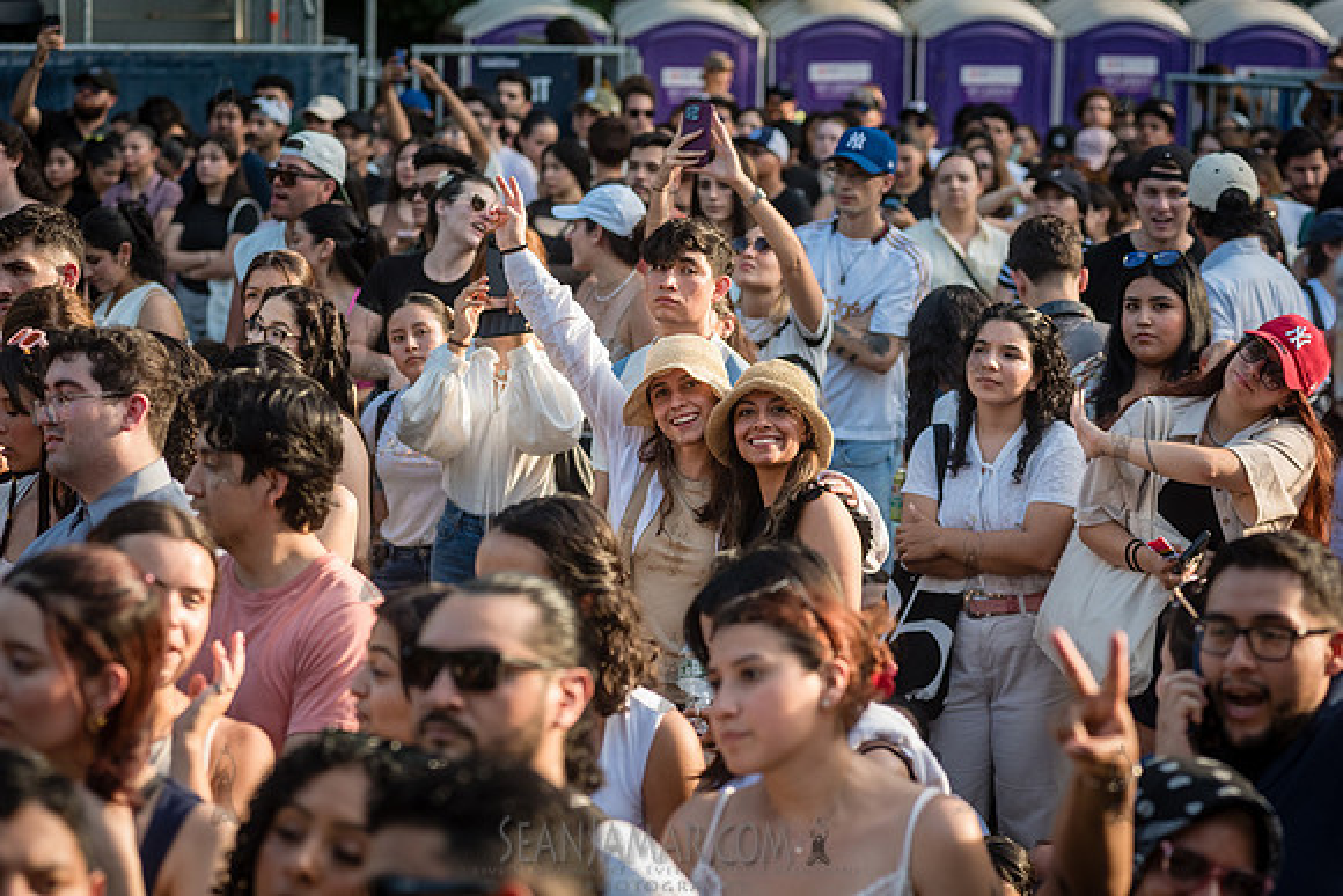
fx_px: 4478
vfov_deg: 11.4
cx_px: 672
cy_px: 448
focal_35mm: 120
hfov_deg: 17.1
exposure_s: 1/1000
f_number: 4.5
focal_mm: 120
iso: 1000
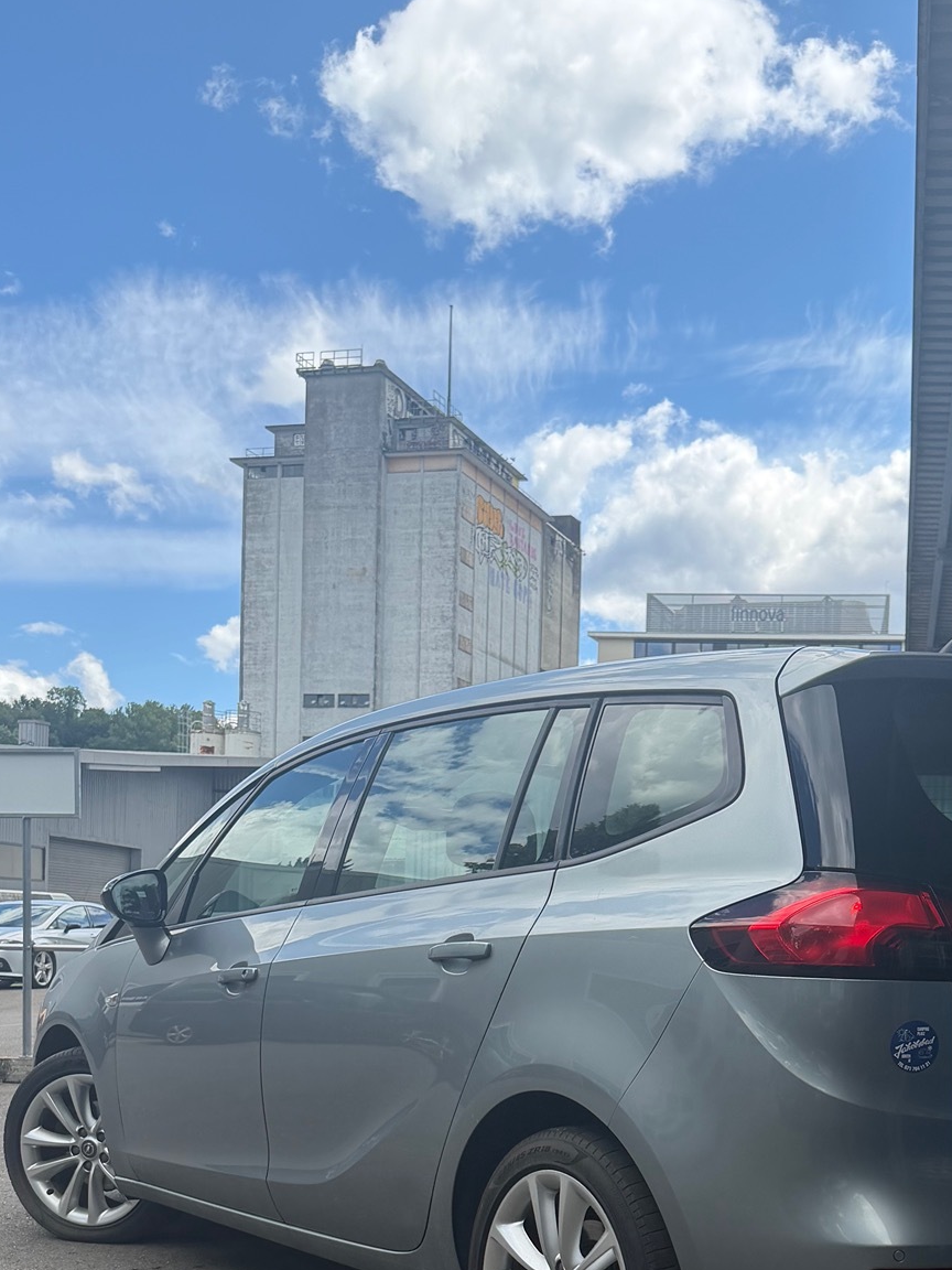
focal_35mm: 42
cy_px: 967
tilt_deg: -2.3
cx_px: 667
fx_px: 1540
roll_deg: -1.8
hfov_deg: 33.9
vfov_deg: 43.2
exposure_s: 1/3584
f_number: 1.78
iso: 100
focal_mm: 6.76
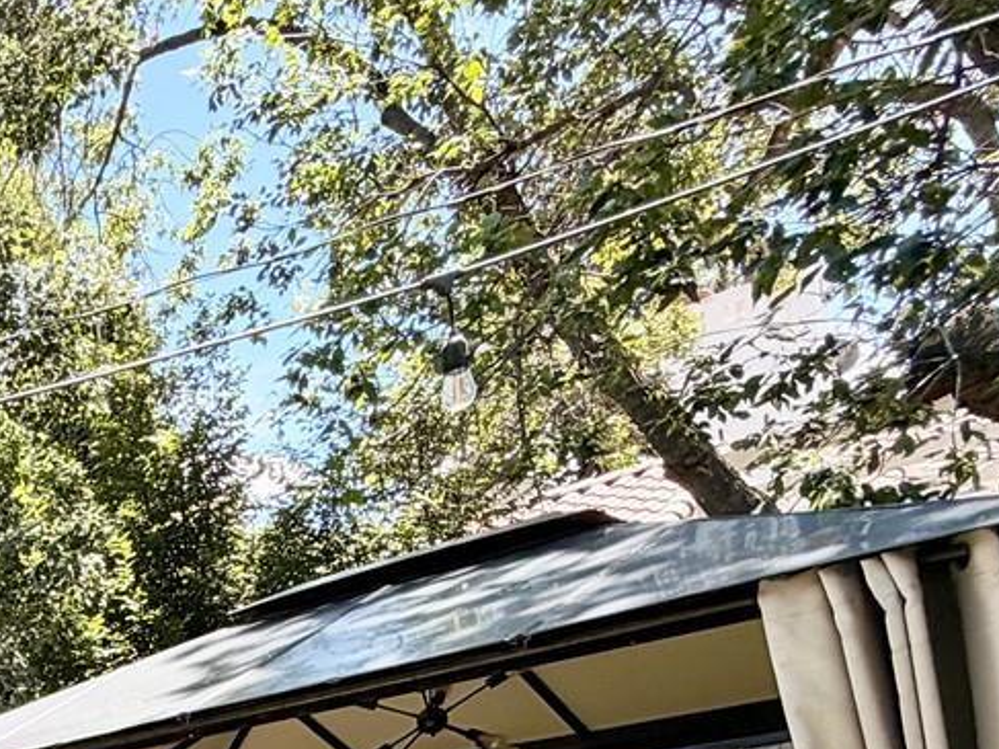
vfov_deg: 26.0
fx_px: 1327
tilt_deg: -1.1
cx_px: -371
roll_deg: +4.7
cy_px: 1018
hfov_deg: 30.3
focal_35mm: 46
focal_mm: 2.22
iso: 64
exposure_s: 1/502
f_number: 2.2
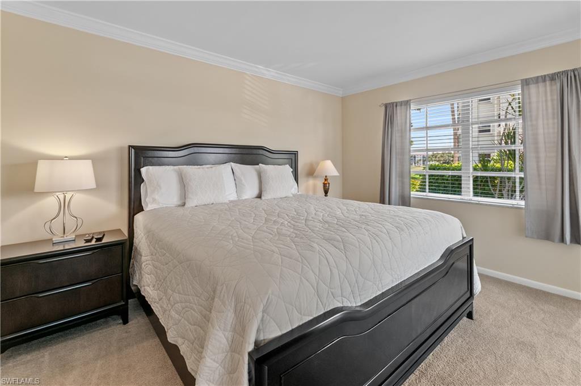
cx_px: 290
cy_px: 193
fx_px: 242
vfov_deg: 77.1
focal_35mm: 15
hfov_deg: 100.5
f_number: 8
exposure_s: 1/8
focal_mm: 10
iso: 200
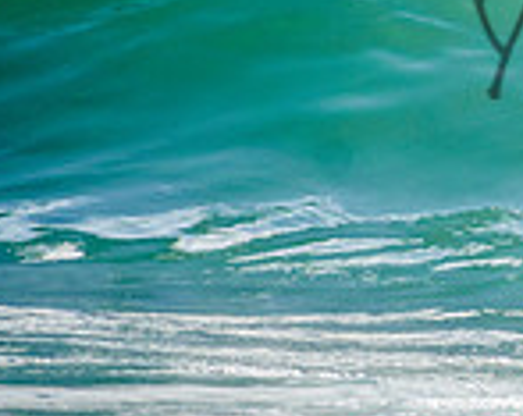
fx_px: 34387
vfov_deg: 0.7
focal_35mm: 2226
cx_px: 840
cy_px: 12
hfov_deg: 0.9
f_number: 5.6
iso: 320
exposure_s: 1/2000
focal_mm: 400
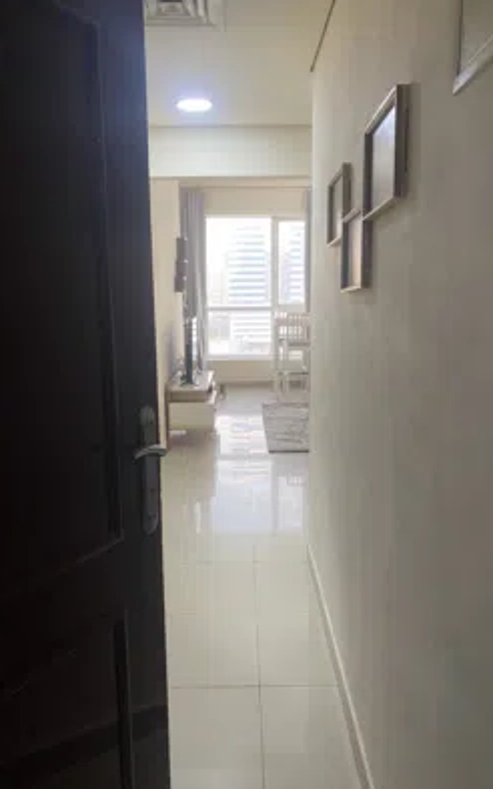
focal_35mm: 28
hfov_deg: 44.5
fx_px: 602
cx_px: 249
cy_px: 392
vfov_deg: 66.5
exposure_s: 1/50
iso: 160
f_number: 1.8
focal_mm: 4.25
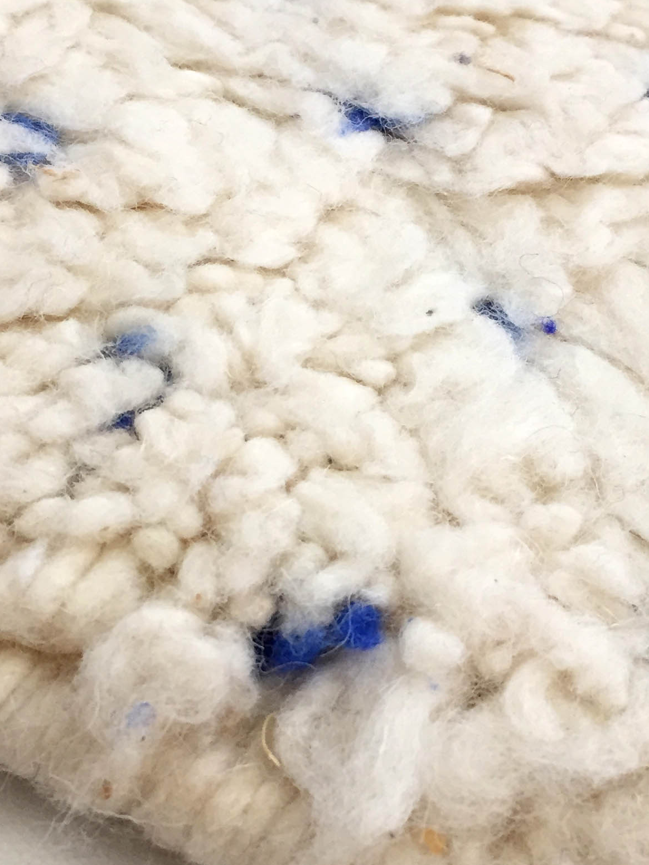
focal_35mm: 61
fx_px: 1525
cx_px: 316
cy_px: 405
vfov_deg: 31.7
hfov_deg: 24.0
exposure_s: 1/33
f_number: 2.2
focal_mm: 4.15
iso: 125
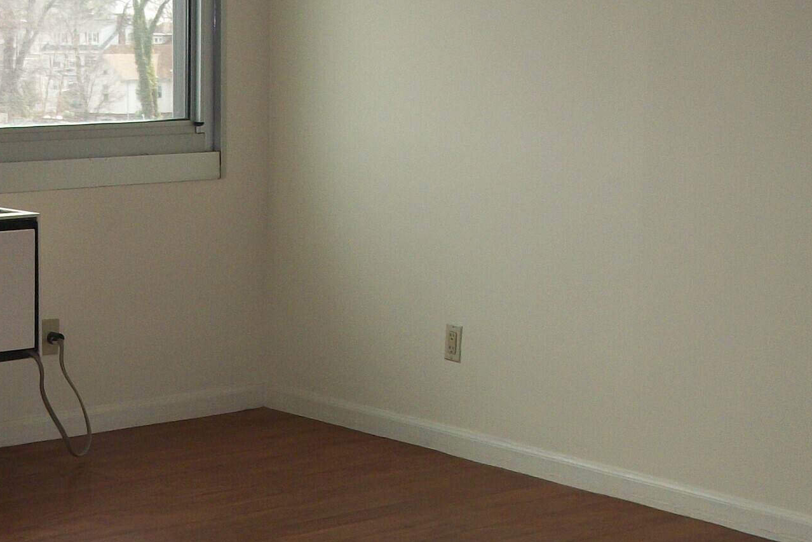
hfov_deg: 24.5
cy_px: 457
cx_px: 43
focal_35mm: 80
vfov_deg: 16.9
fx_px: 1804
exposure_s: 1/160
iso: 80
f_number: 2.9
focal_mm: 5.7
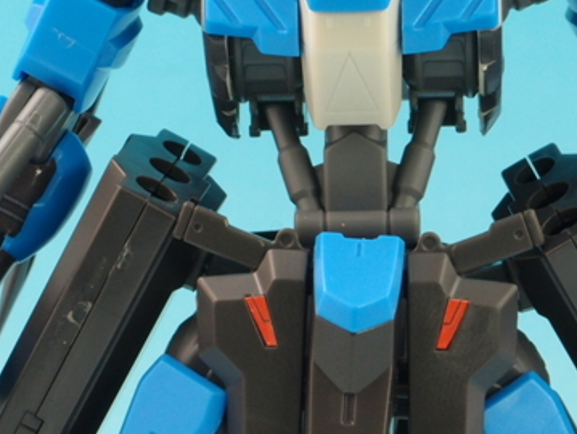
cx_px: 358
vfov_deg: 7.9
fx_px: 3120
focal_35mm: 187
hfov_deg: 10.6
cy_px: -2
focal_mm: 18.15
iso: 100
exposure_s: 1
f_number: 8
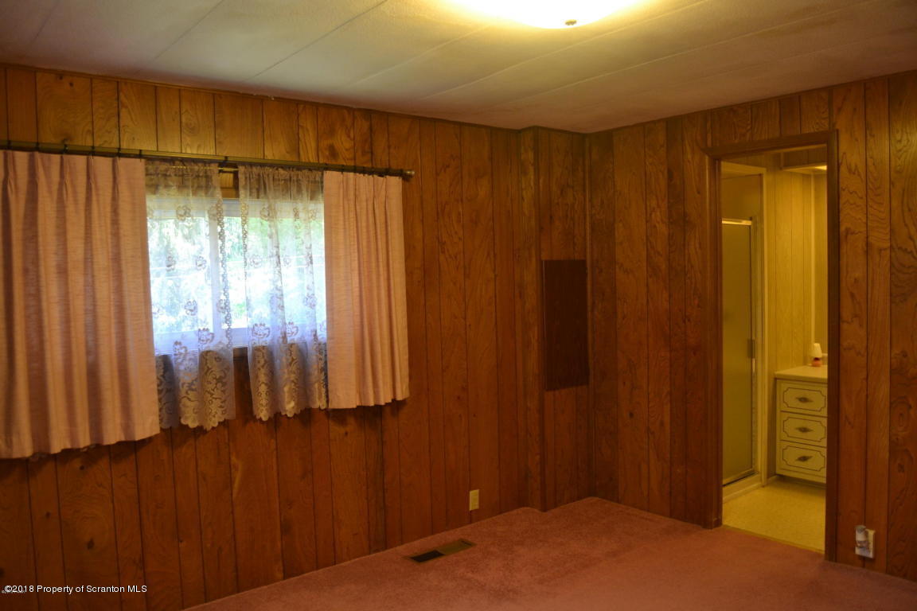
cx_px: 458
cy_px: 306
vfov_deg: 47.9
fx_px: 688
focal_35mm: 27
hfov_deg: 67.4
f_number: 3.5
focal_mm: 18
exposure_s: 1/60
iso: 800
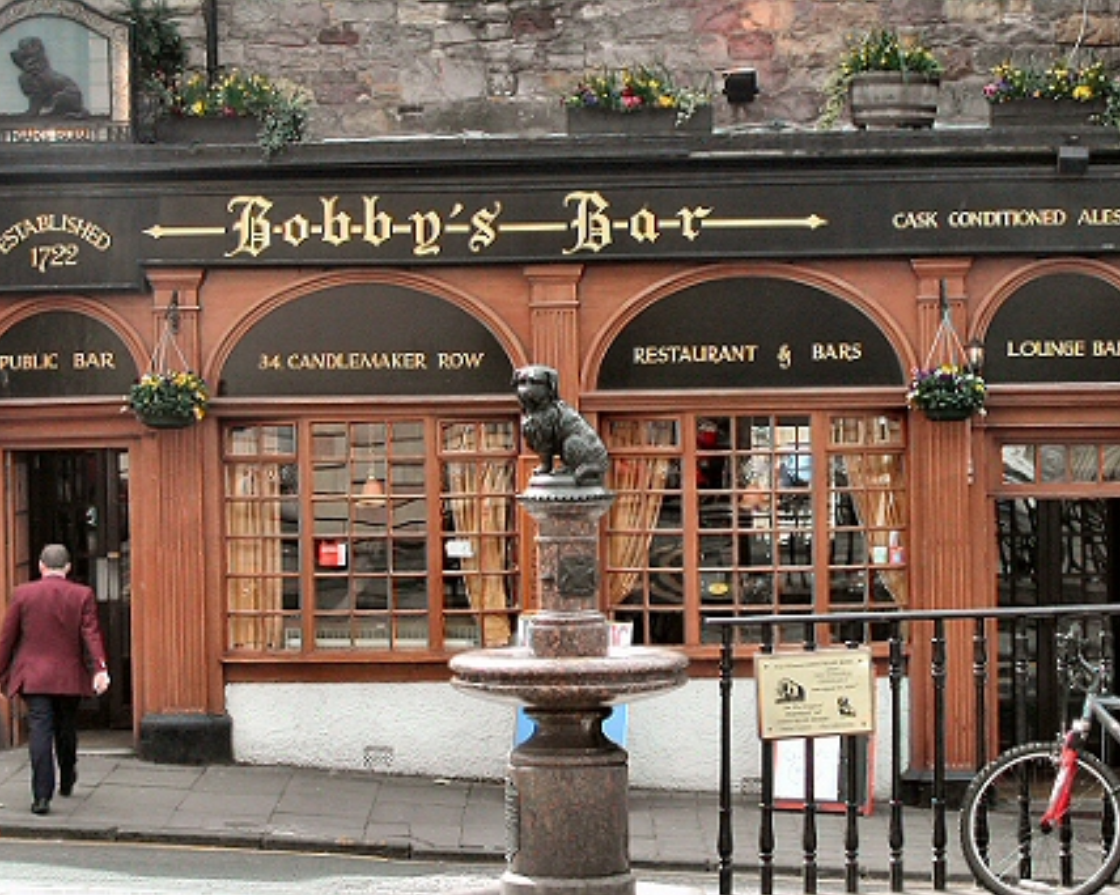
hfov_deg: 16.0
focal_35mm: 120
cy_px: 450
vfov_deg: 12.8
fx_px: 3976
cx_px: 546
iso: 100
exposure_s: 1/196
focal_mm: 24
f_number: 4.9
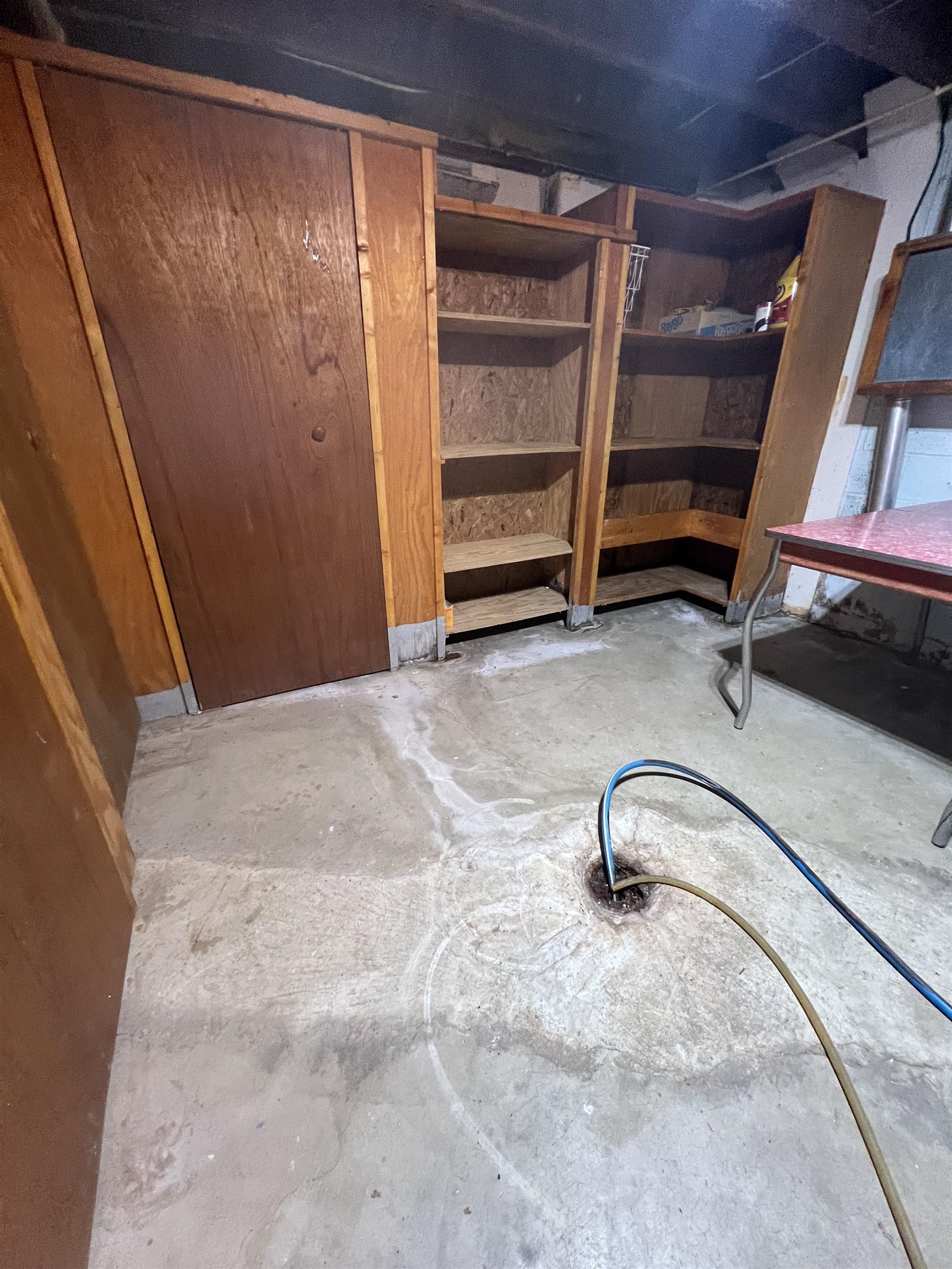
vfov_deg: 106.2
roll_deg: +0.3
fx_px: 477
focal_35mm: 13
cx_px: 476
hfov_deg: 89.9
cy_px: 634
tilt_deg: -23.6
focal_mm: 1.57
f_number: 1.8
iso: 320
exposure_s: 1/60
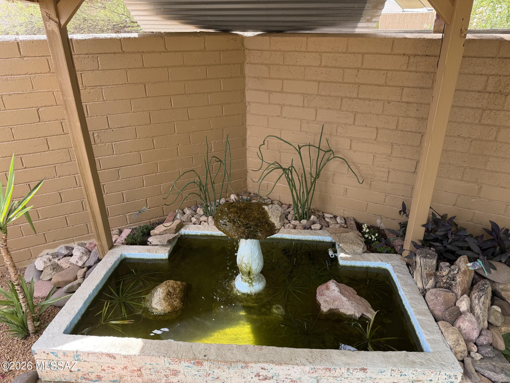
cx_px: 255
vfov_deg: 56.8
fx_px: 354
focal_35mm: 24
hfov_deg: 71.6
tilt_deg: -25.9
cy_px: 192
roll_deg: +0.4
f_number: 1.78
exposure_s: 1/317
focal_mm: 6.76
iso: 80
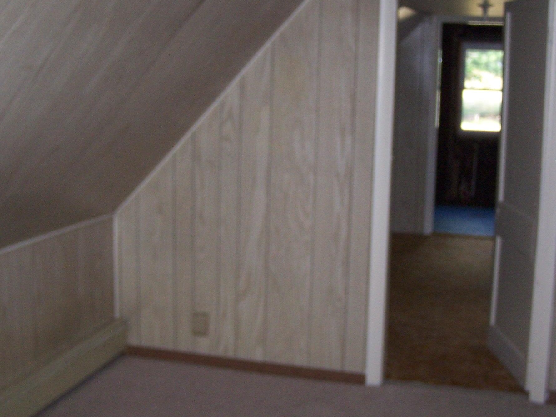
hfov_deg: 34.9
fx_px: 883
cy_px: 195
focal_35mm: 55
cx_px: 307
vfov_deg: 26.6
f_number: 2.8
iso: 140
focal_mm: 6.3
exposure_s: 1/60
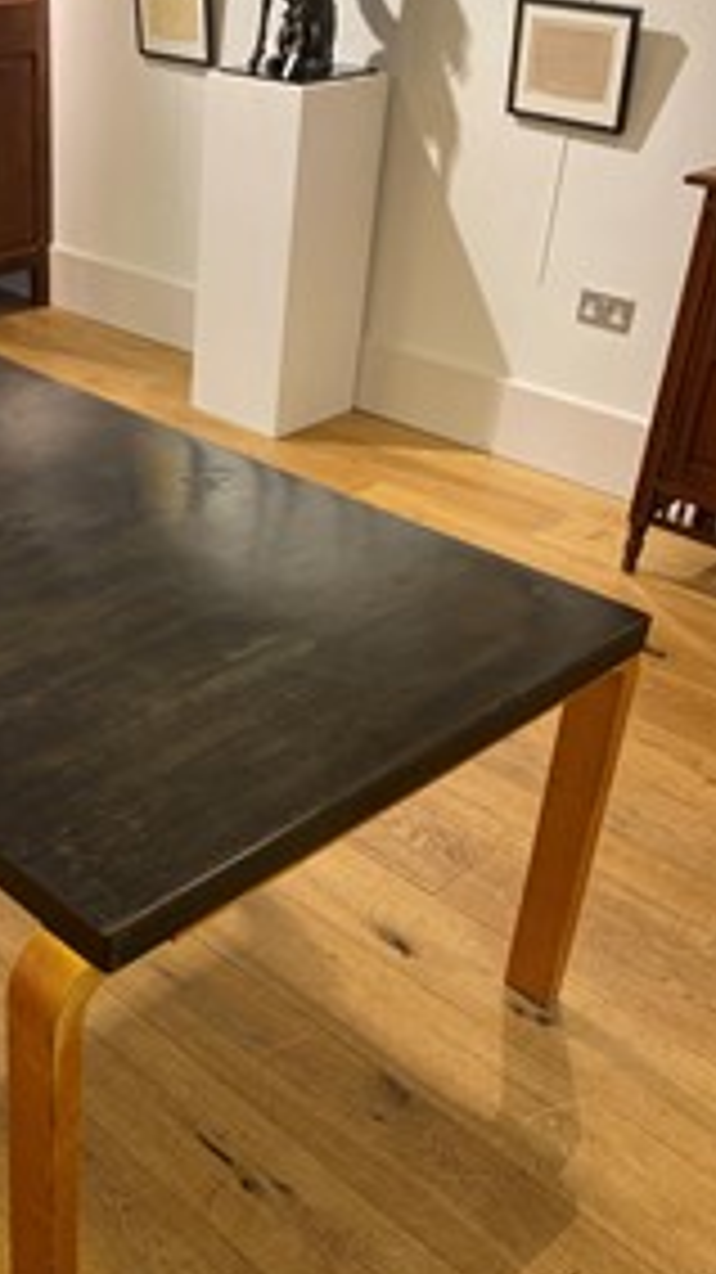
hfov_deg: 28.4
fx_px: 1351
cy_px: 725
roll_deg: +2.4
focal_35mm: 40
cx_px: 54
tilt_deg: -33.2
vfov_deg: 50.3
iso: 160
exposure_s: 1/50
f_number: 1.8
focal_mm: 4.25
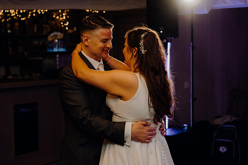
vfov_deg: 19.5
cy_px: 82
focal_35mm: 70
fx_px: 482
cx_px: 124
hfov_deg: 28.8
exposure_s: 1/160
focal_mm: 70
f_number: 3.5
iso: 2500
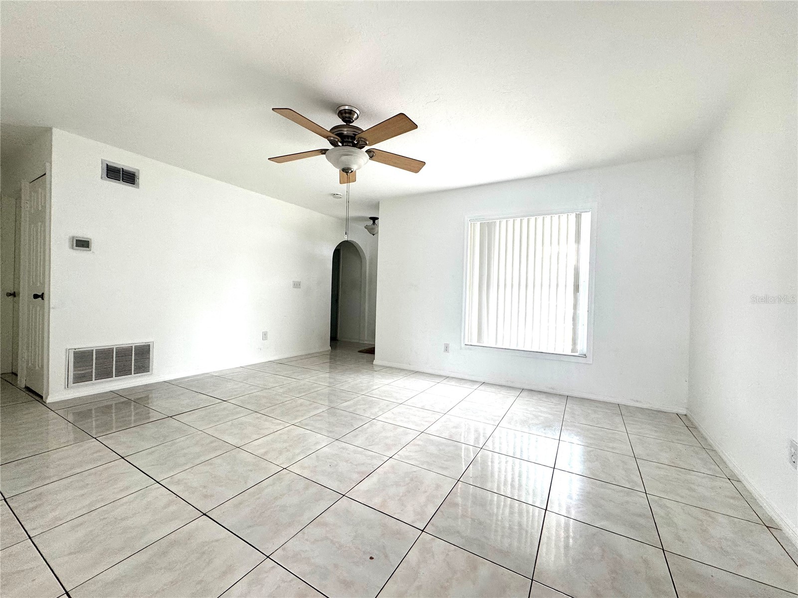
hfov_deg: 102.1
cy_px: 299
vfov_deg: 85.7
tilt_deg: +0.9
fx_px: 323
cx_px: 399
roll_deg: -1.5
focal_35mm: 14
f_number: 2.2
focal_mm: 2.22
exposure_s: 1/120
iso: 160
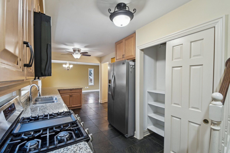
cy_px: 76
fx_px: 96
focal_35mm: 15
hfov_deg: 100.4
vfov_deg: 77.3
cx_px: 115
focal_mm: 10
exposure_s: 1/8
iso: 400
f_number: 8
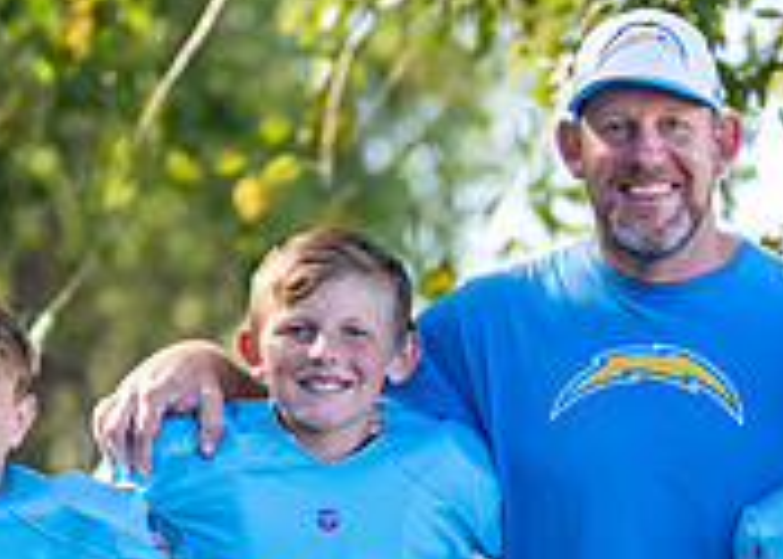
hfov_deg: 10.1
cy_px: 796
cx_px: 612
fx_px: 4403
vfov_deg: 7.2
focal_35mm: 198
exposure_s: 1/1250
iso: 100
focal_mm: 50
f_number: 1.2
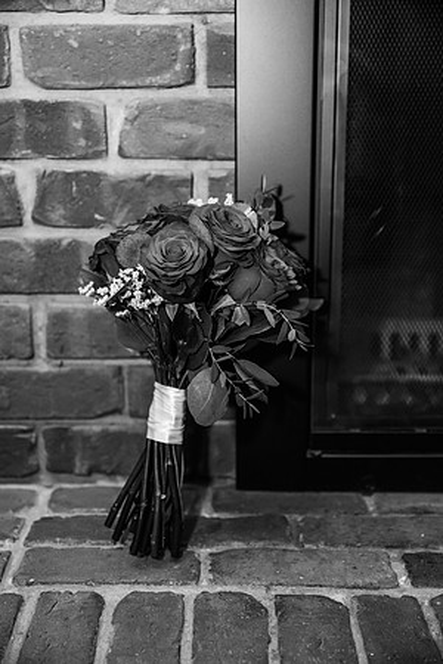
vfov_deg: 45.4
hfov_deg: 31.2
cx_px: 222
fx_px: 794
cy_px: 332
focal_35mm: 43
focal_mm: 43
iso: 1000
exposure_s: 1/200
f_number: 2.8
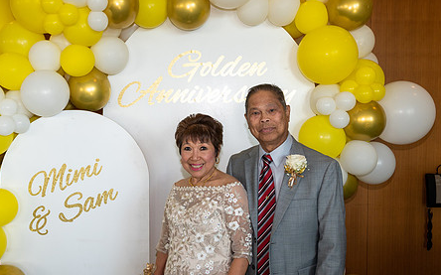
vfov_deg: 31.9
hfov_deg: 49.2
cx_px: 198
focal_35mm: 40
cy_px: 133
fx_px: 481
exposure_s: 1/160
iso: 1000
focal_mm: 30
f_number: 5.6
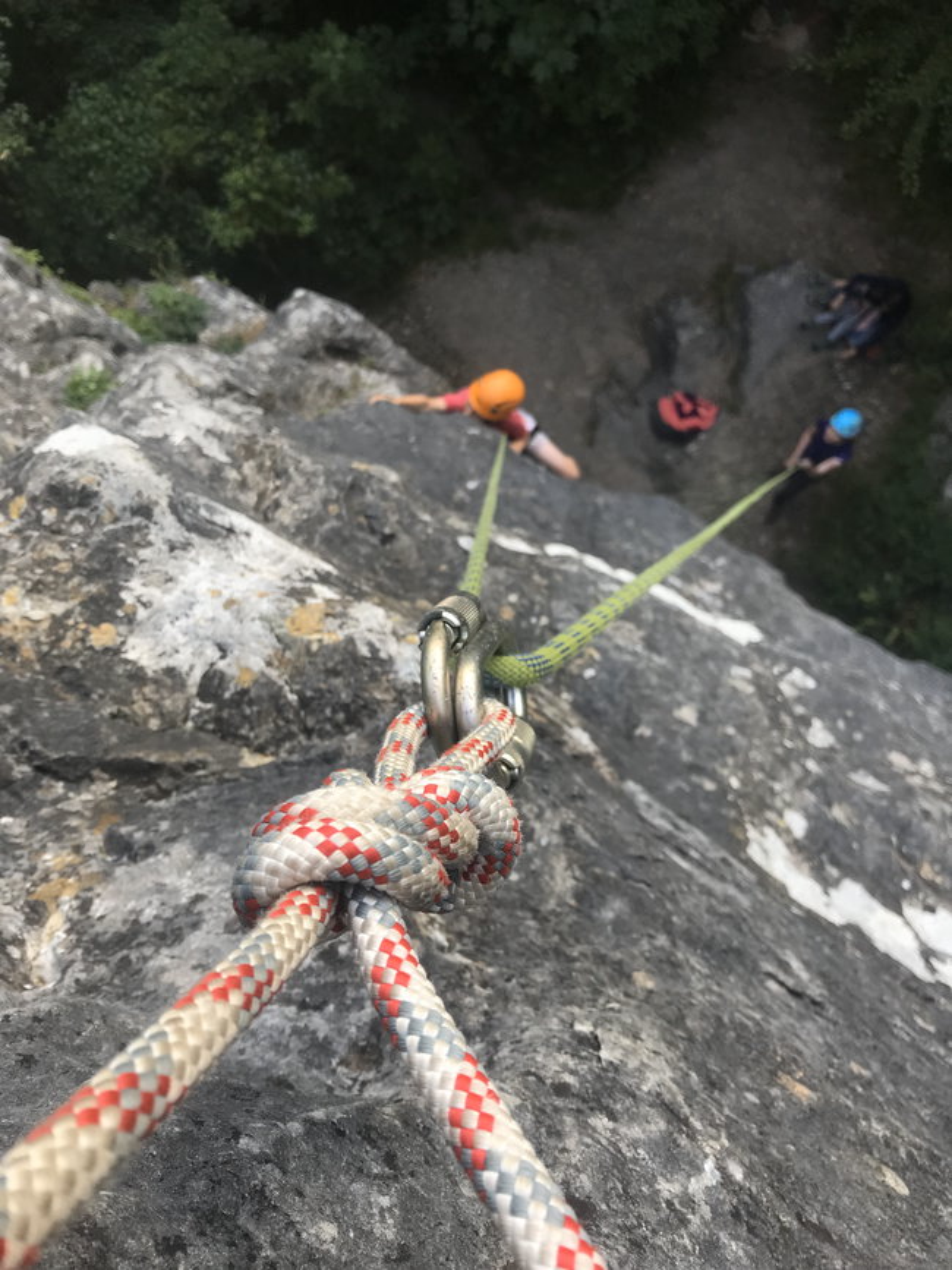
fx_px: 1027
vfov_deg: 63.5
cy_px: 635
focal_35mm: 28
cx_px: 476
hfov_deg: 49.7
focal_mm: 3.99
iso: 20
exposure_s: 1/124
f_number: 1.8
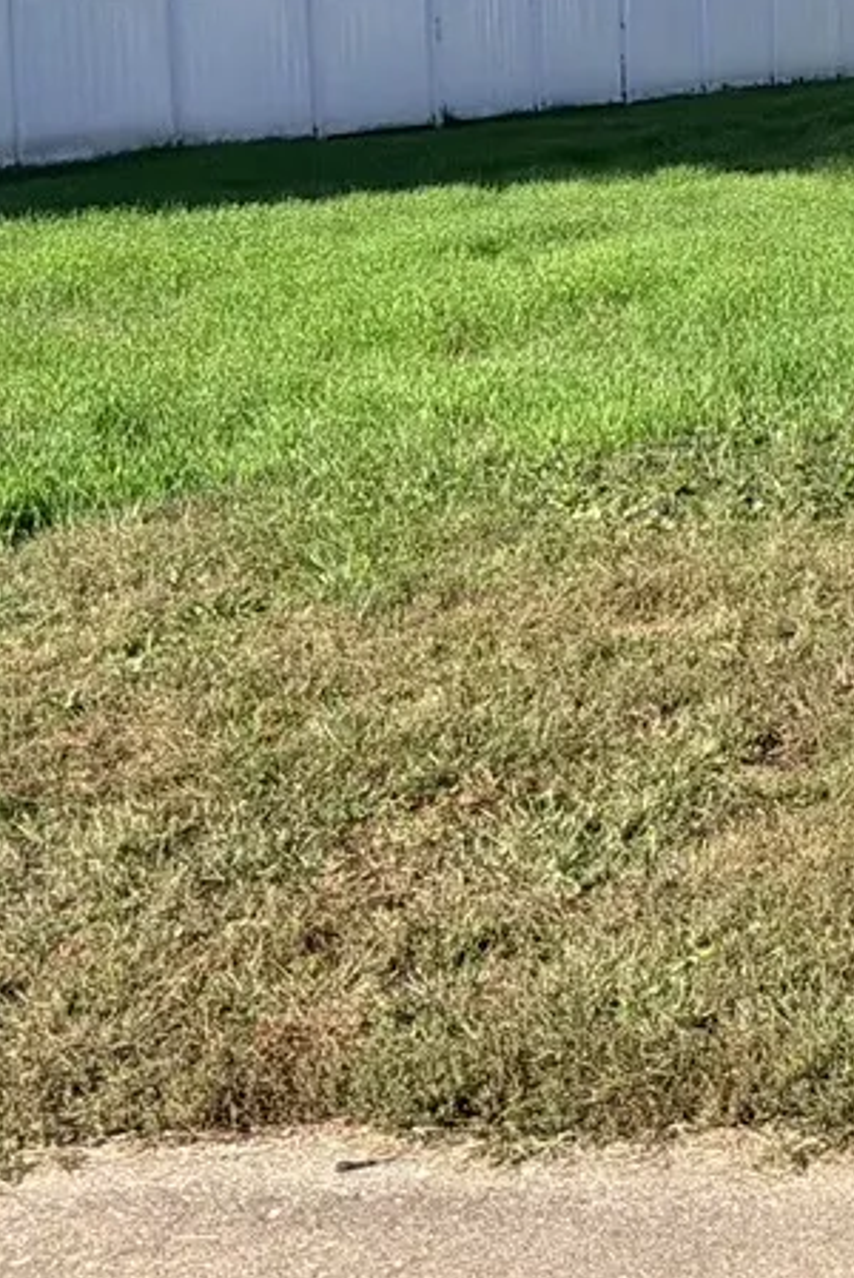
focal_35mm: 80
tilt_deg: -0.1
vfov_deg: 24.0
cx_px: 1748
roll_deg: +2.1
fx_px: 2842
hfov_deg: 14.1
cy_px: -71
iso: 320
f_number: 1.78
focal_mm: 6.76
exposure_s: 1/17544
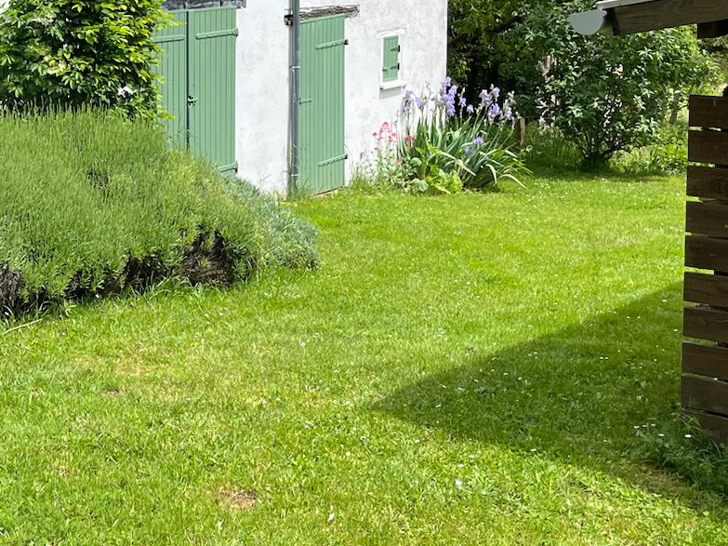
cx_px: 81
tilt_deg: -6.9
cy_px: 62
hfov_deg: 27.6
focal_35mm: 68
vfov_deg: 21.2
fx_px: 1430
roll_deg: +1.7
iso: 50
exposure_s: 1/2222
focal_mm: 5.1
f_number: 1.6
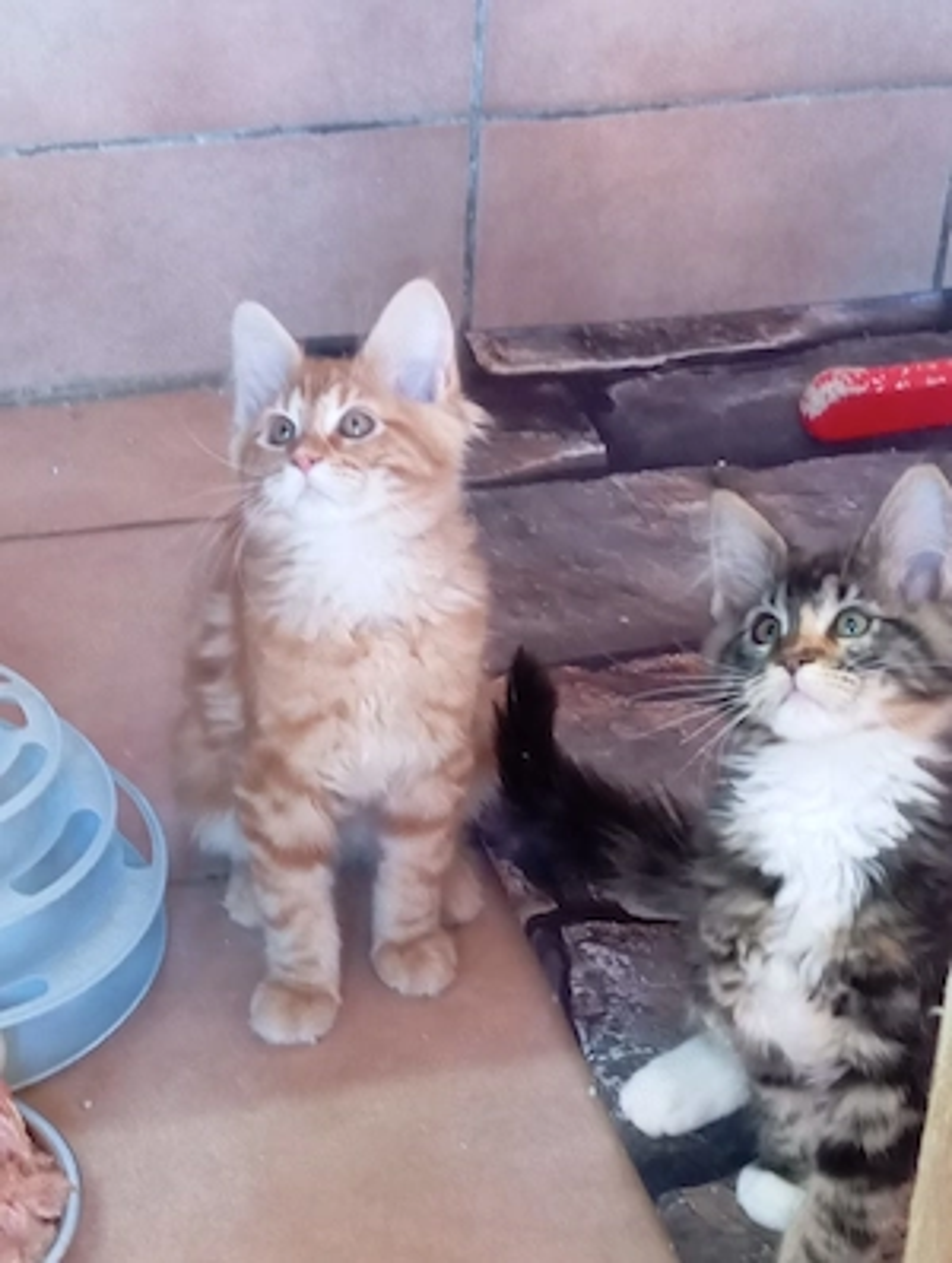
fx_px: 1023
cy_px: 632
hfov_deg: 49.9
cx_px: 476
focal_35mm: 28
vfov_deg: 63.4
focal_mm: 4.22
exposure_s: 1/33.3
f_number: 1.8
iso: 859
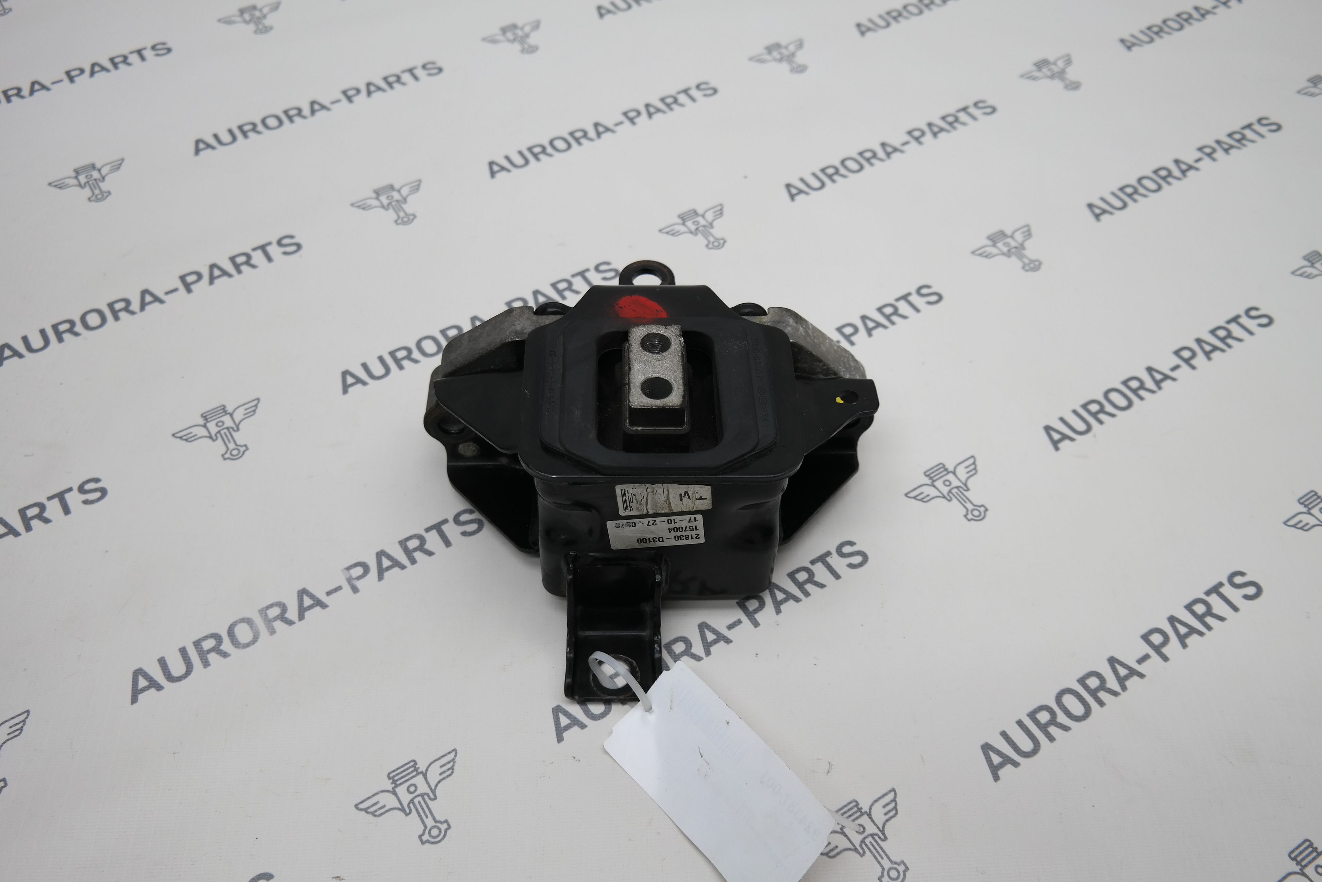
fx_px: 1102
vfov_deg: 43.6
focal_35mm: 30
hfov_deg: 61.9
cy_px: 441
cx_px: 661
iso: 100
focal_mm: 20
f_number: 3.5
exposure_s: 1/80
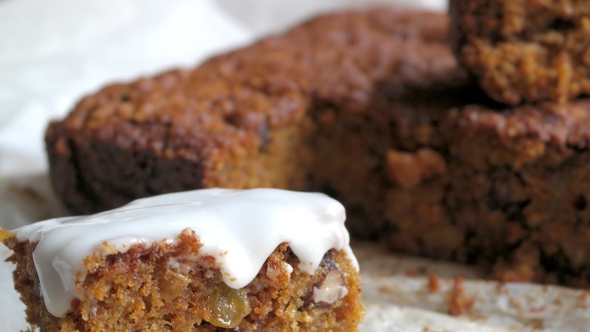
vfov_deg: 14.4
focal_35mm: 84
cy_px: 204
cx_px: 379
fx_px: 1314
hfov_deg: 25.2
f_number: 5
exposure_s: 1/60
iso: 400
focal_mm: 38
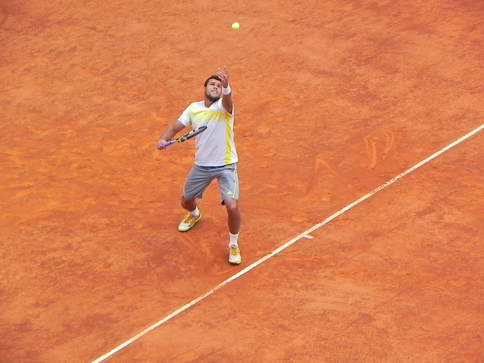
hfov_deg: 6.8
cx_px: 242
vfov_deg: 5.1
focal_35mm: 290
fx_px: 4055
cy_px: 182
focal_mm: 51.8
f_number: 6.3
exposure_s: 1/240
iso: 160
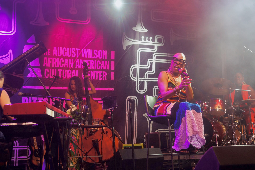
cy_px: 94
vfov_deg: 25.5
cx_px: 113
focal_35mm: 53
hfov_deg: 37.5
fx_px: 375
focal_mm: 30
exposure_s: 1/60
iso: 250
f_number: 4
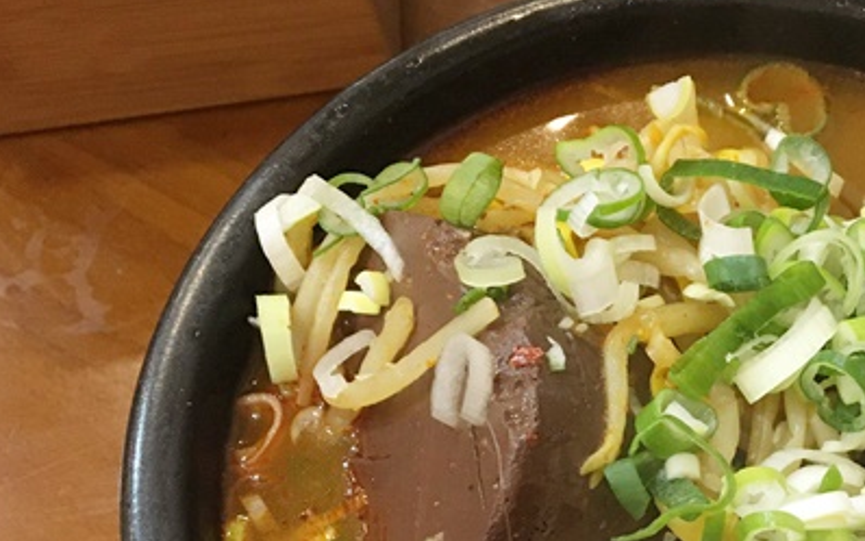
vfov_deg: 23.4
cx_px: 700
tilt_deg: -65.5
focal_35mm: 54
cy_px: 473
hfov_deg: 36.2
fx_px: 1273
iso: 200
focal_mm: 4.15
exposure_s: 1/30
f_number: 2.2
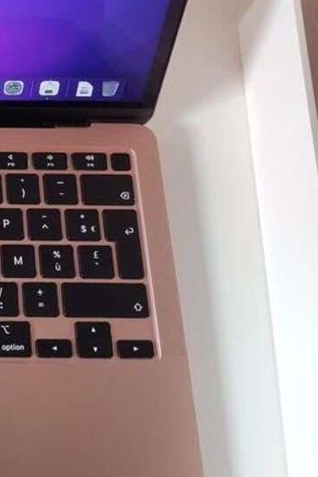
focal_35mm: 66
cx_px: -117
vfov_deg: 29.8
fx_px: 874
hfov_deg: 18.8
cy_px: 90
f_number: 1.75
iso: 278
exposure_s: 1/30
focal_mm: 4.77
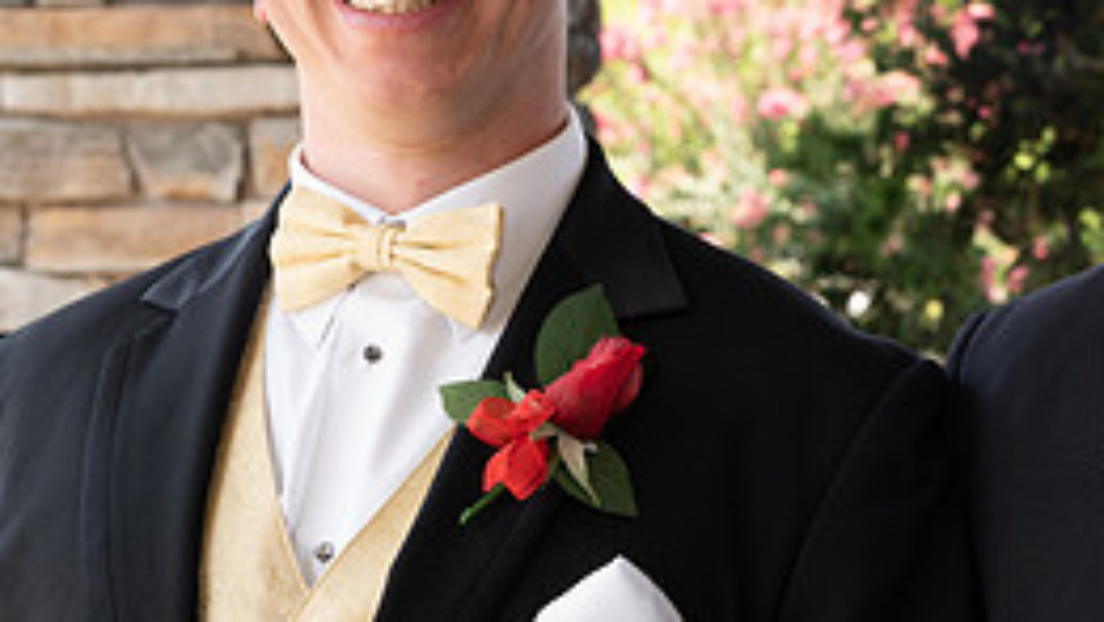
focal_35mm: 100
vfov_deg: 12.0
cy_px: 74
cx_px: 1024
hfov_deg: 20.8
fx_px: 2928
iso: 400
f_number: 6.3
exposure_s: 1/160
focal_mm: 43
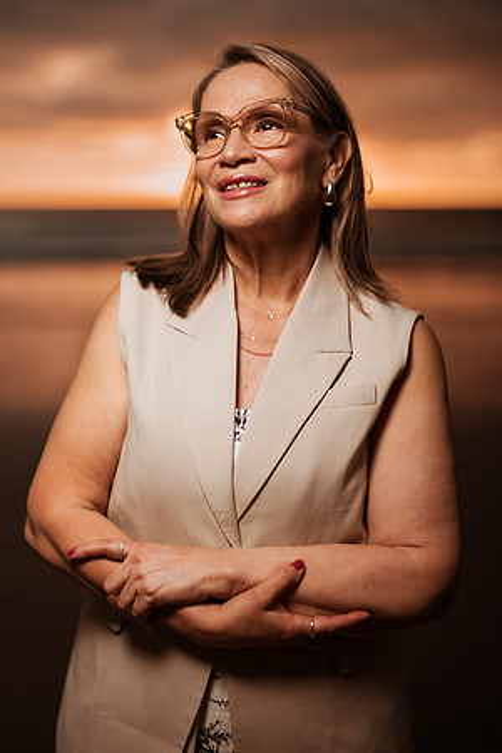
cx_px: 251
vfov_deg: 34.5
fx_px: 1213
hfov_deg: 23.4
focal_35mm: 58
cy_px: 376
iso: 50
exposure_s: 1/8000
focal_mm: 58
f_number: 1.8
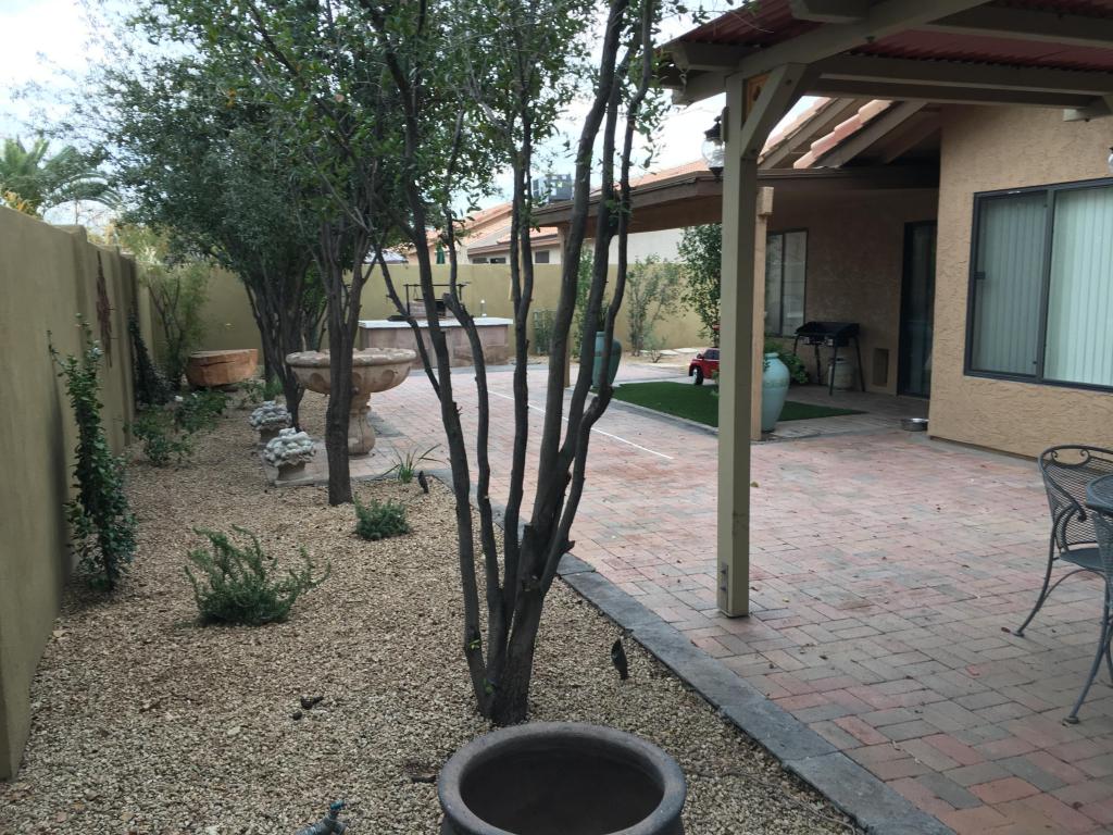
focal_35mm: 29
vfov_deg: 48.2
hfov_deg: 61.7
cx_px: 556
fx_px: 932
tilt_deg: -7.1
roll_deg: +0.4
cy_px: 418
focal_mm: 4.15
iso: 32
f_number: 2.2
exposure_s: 1/60
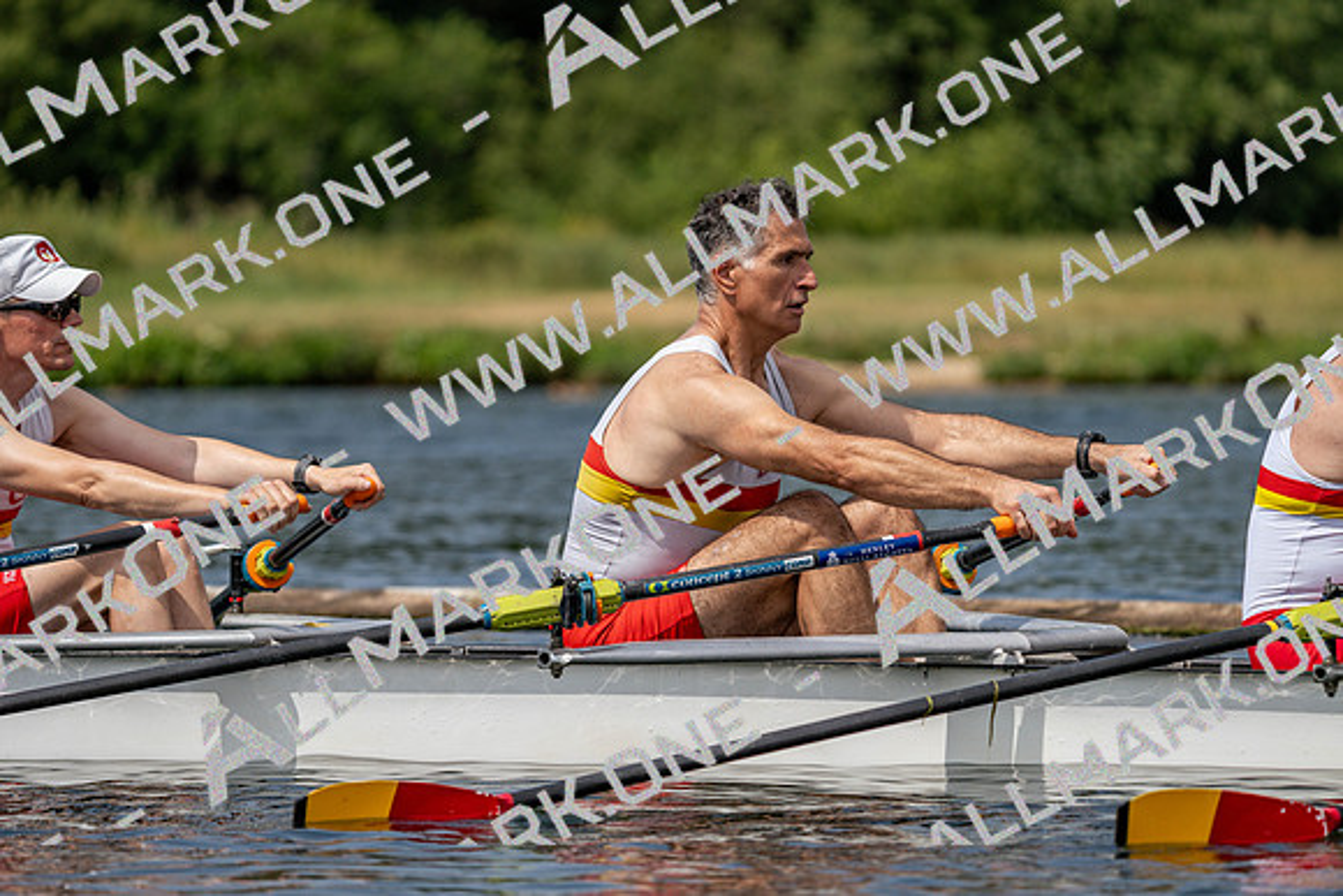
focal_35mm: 300
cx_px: 672
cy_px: 448
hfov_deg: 6.9
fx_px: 11194
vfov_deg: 4.6
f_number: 5.6
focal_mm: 300
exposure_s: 1/1600
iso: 160
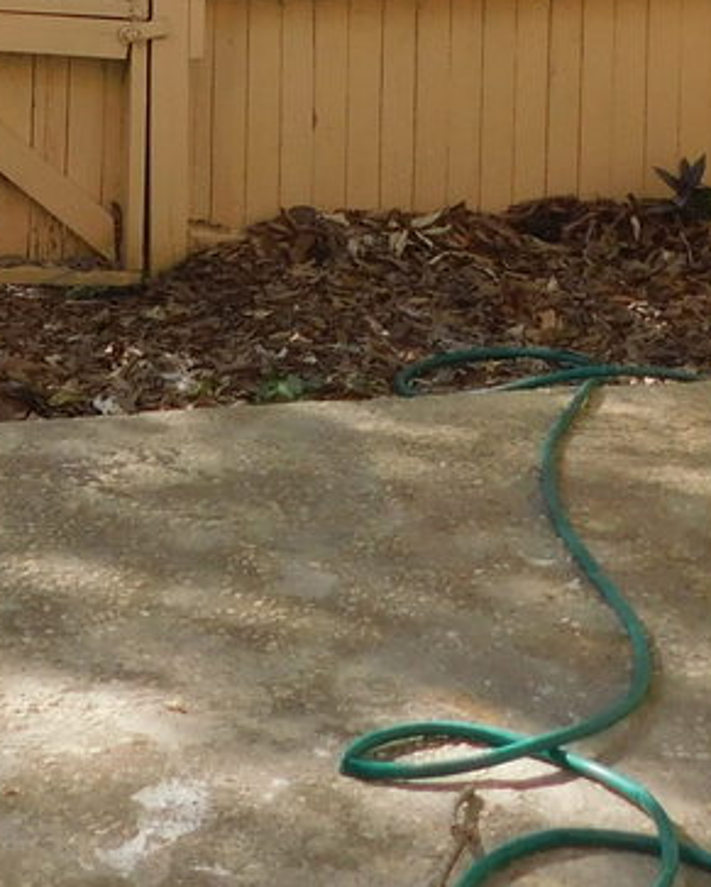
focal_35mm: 89
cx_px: 42
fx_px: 2338
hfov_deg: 17.0
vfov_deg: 19.5
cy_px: -332
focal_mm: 4
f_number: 3
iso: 125
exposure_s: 1/400
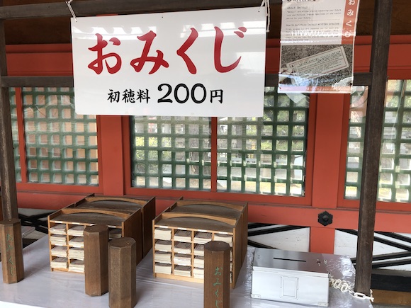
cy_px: 154
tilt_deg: -7.9
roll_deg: +0.5
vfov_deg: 49.7
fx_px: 332
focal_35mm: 28
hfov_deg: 63.4
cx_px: 206
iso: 40
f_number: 1.8
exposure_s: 1/120
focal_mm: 4
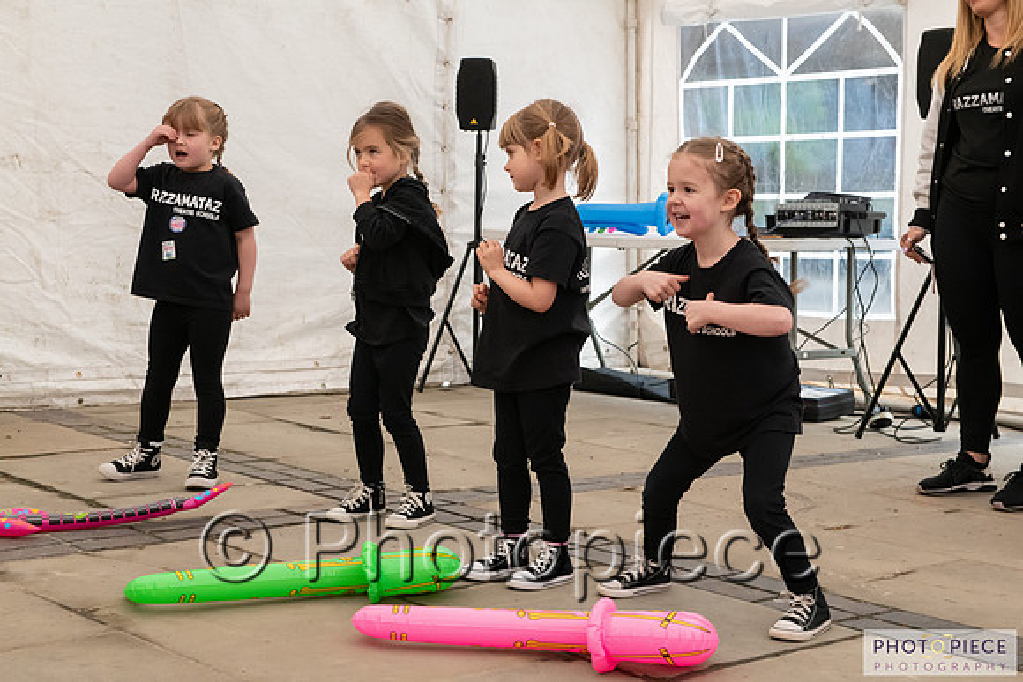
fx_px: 1705
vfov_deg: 22.6
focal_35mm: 60
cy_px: 341
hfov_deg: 33.4
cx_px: 512
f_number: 8
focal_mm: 60
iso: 2500
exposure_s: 1/320
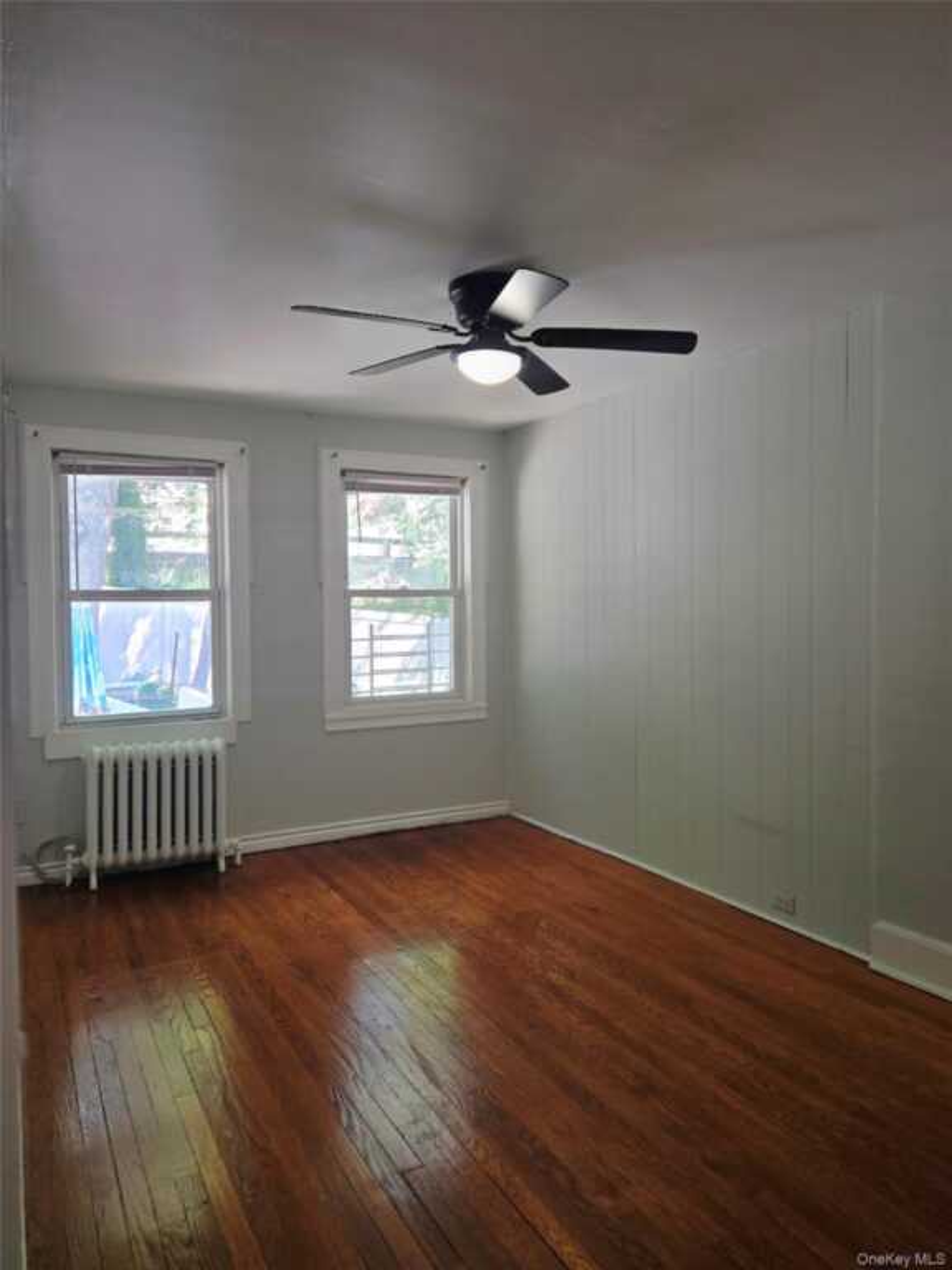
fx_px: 843
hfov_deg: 58.9
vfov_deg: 73.9
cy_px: 635
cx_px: 476
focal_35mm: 23
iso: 64
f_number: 1.8
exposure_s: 1/182
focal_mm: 5.4
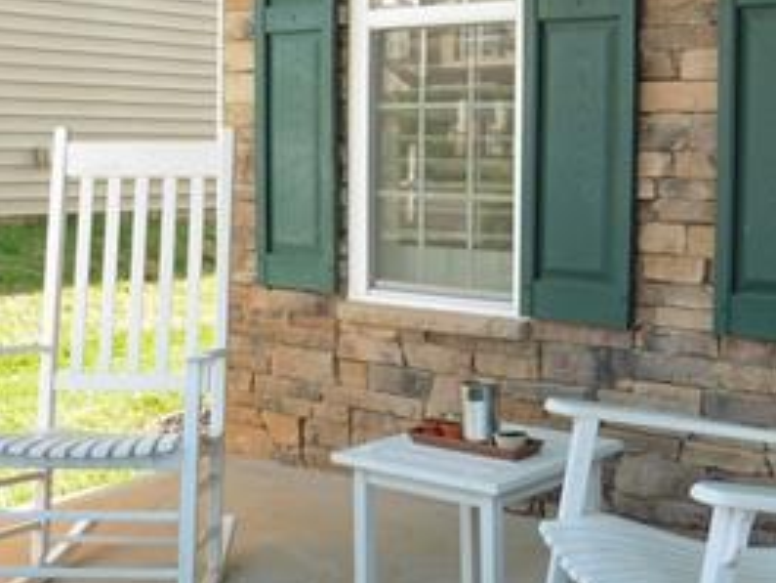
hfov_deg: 33.0
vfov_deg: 25.1
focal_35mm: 58
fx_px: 1301
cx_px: 507
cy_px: 179
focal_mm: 4.3
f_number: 4
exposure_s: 1/125
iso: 100
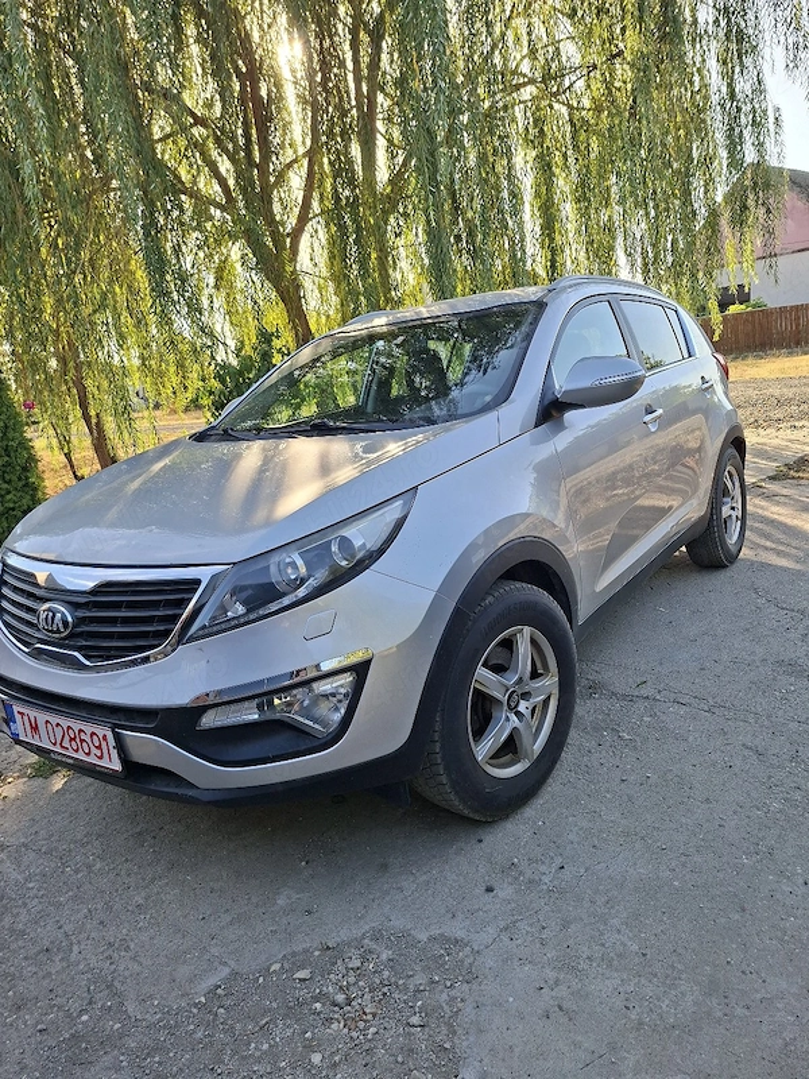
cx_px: 404
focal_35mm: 23
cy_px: 540
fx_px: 717
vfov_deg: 73.9
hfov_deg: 58.9
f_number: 1.8
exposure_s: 1/500
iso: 50
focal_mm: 5.54
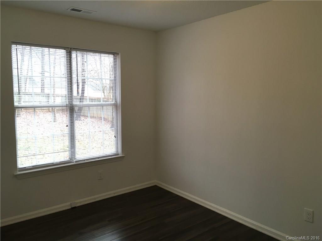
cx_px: 161
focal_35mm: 29
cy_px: 120
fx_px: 270
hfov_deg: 61.7
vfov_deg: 48.2
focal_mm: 4.15
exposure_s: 1/30
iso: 32
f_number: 2.2
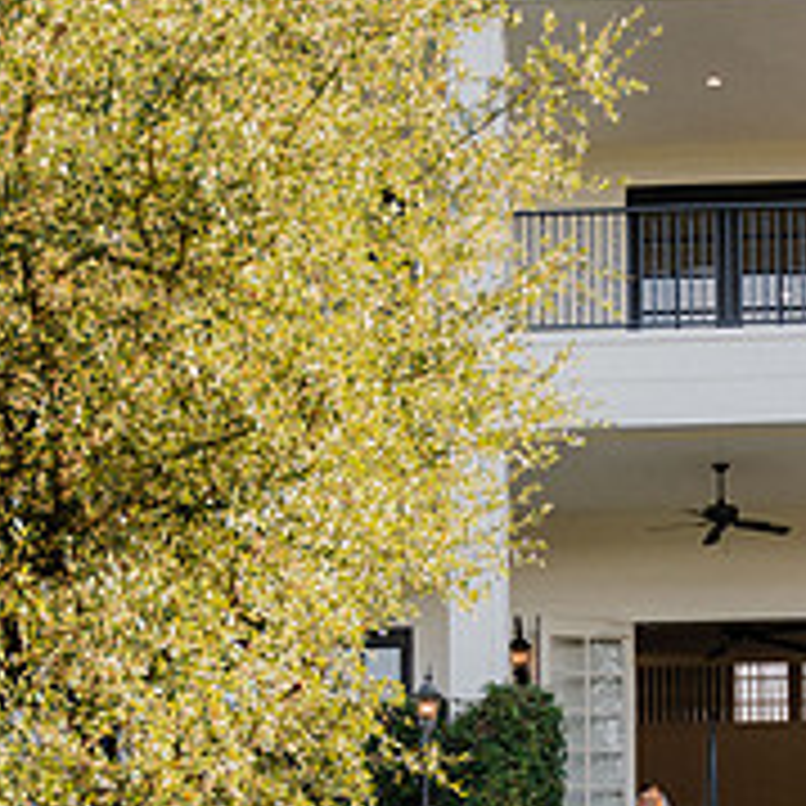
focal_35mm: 146
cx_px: 635
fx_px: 3846
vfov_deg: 11.8
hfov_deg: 11.9
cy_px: 858
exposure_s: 1/1000
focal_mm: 53
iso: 200
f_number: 2.8
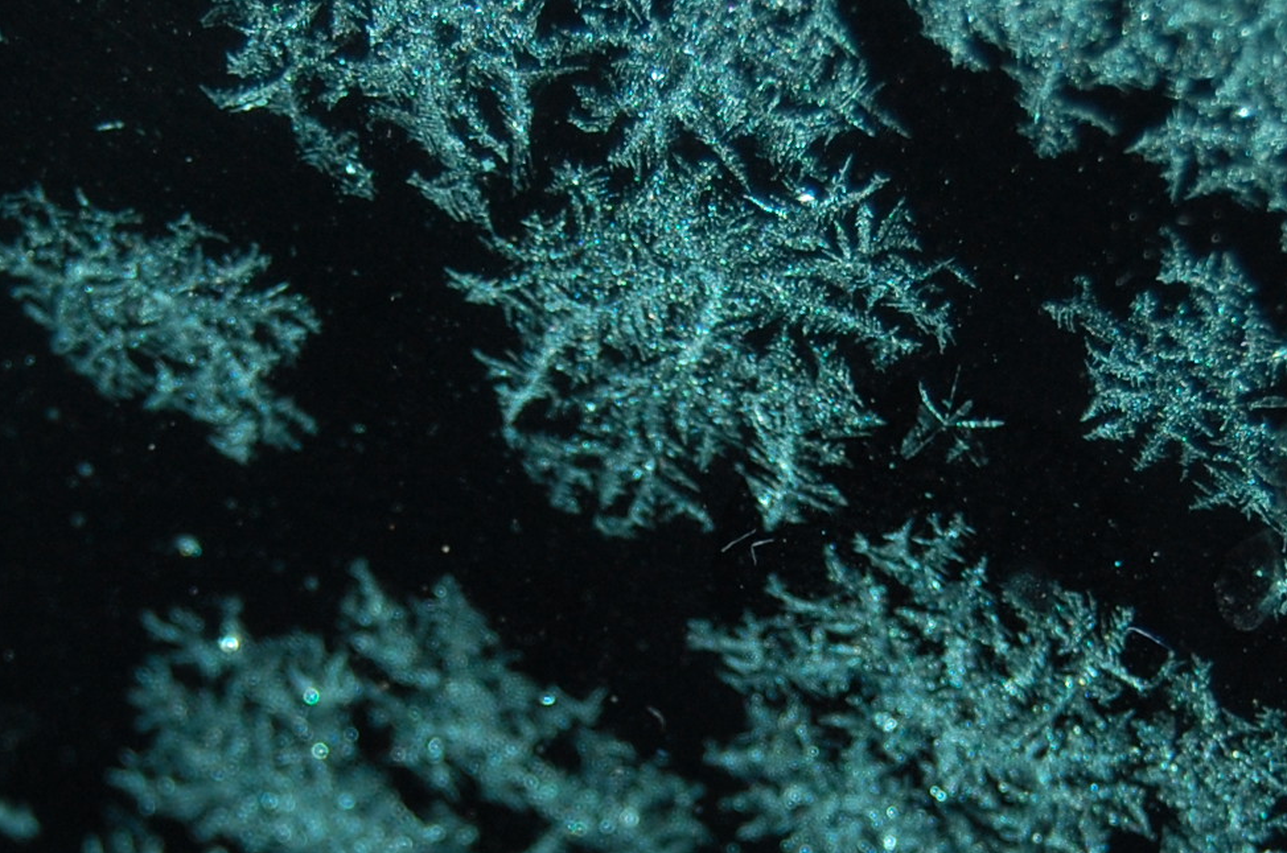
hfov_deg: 10.8
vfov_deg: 7.1
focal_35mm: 191
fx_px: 6823
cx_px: 640
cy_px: 724
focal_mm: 55
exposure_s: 1/60
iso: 400
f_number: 5.6
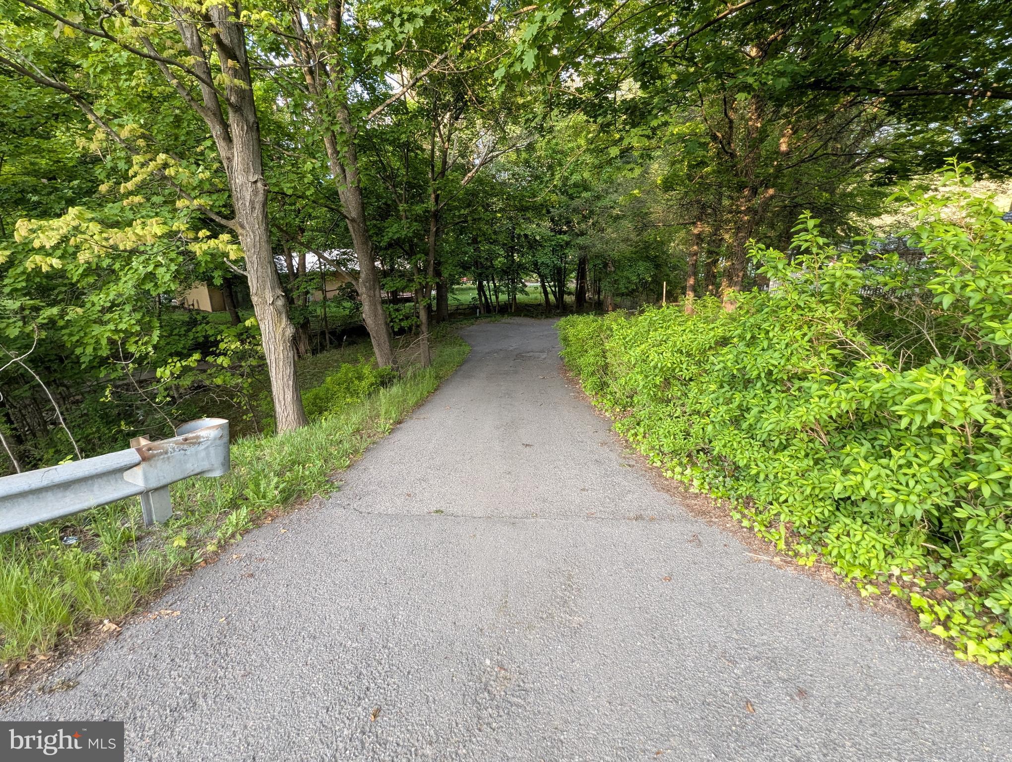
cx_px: 506
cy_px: 381
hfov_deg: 106.1
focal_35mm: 13
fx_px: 381
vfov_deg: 90.1
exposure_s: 1/58.6
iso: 92
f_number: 2.2
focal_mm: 1.95
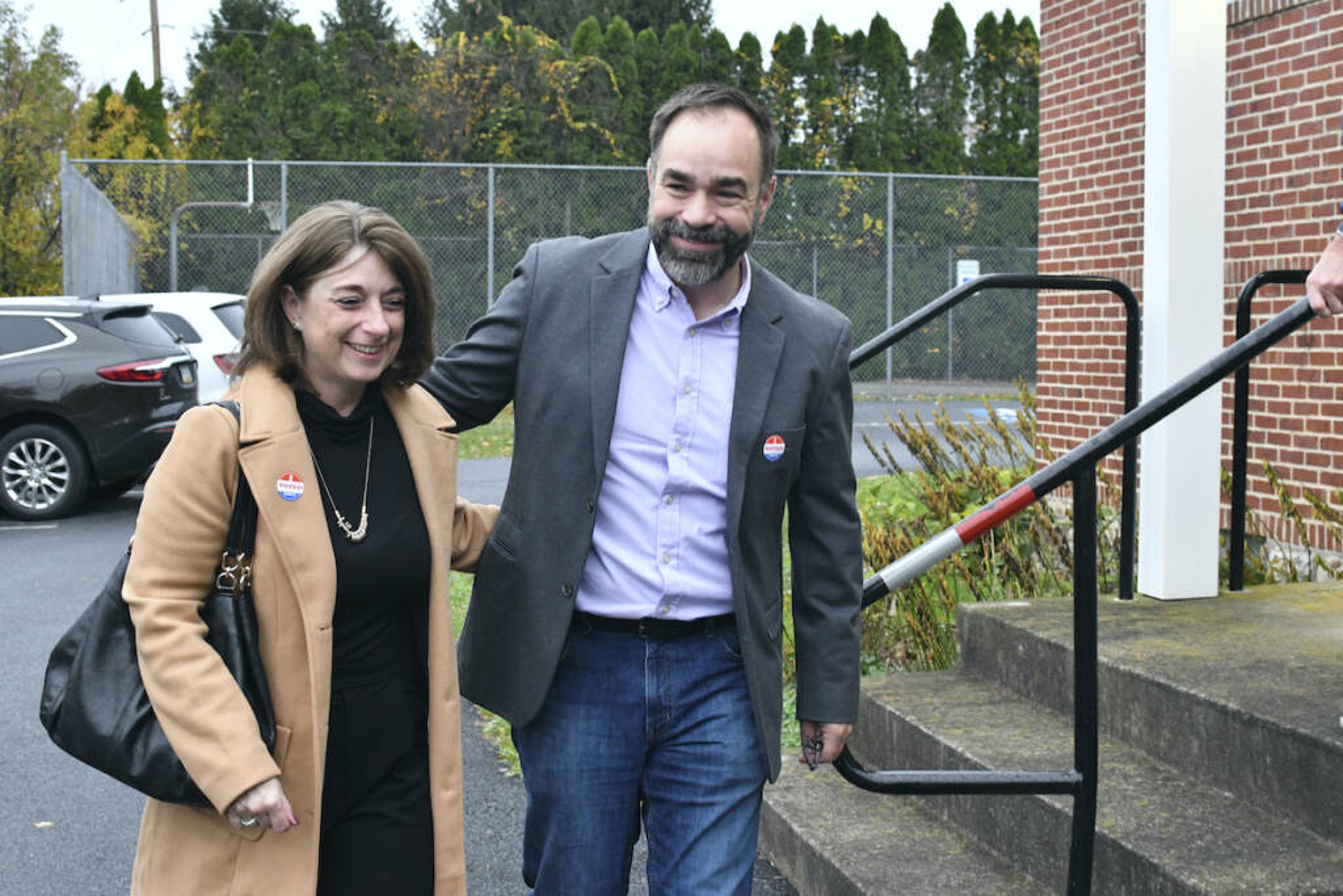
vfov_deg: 25.8
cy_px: 448
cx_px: 672
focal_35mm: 52
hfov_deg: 37.8
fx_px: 1959
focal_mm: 35
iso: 2000
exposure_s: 1/200
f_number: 5.6
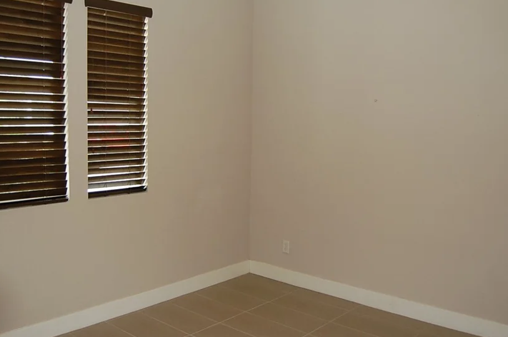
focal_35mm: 34
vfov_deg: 38.7
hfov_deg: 55.8
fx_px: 479
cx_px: 234
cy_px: 147
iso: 400
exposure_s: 1/60
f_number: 3.5
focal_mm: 18
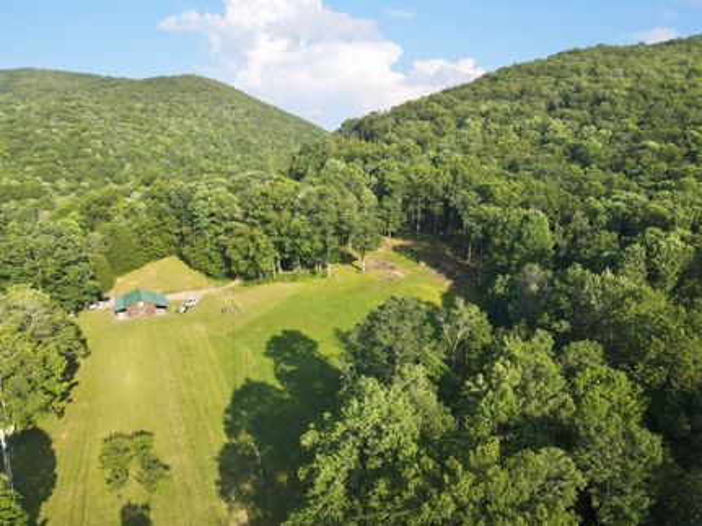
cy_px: 263
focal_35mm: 24
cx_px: 351
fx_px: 487
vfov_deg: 56.8
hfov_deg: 71.6
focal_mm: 4.5
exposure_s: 1/500
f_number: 2.8
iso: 100
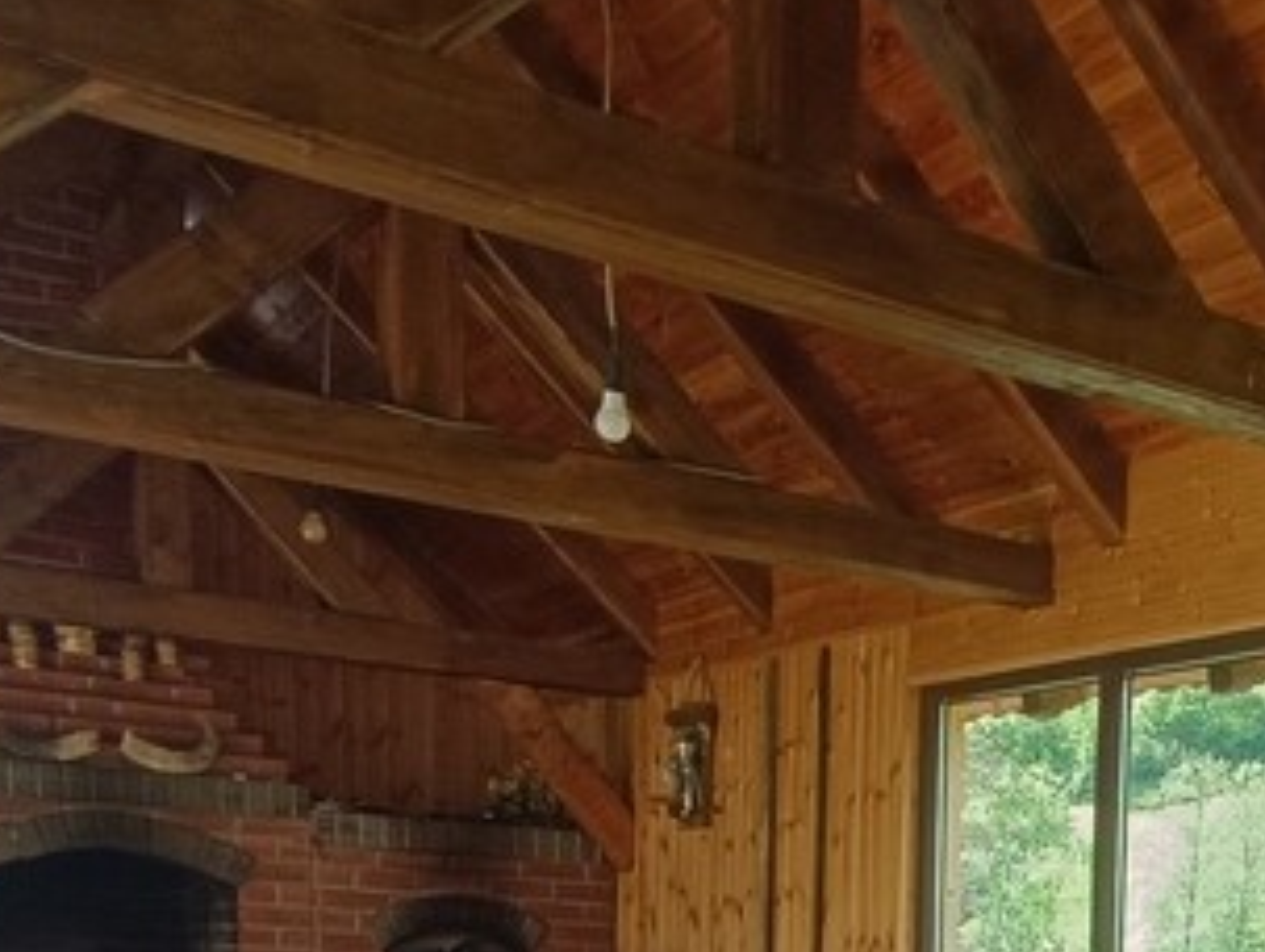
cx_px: 1207
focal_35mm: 54
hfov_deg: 33.1
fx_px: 1976
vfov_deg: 23.4
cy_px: 1290
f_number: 2.2
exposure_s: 1/100
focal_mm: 1.66
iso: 81
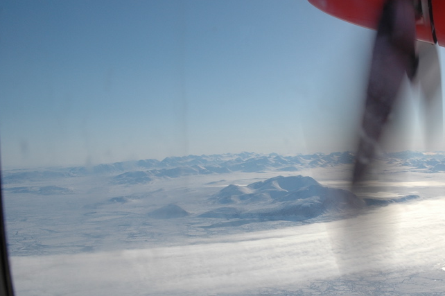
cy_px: 200
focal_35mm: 43
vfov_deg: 30.9
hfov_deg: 44.4
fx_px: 531
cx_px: 318
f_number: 11
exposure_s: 1/500
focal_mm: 18
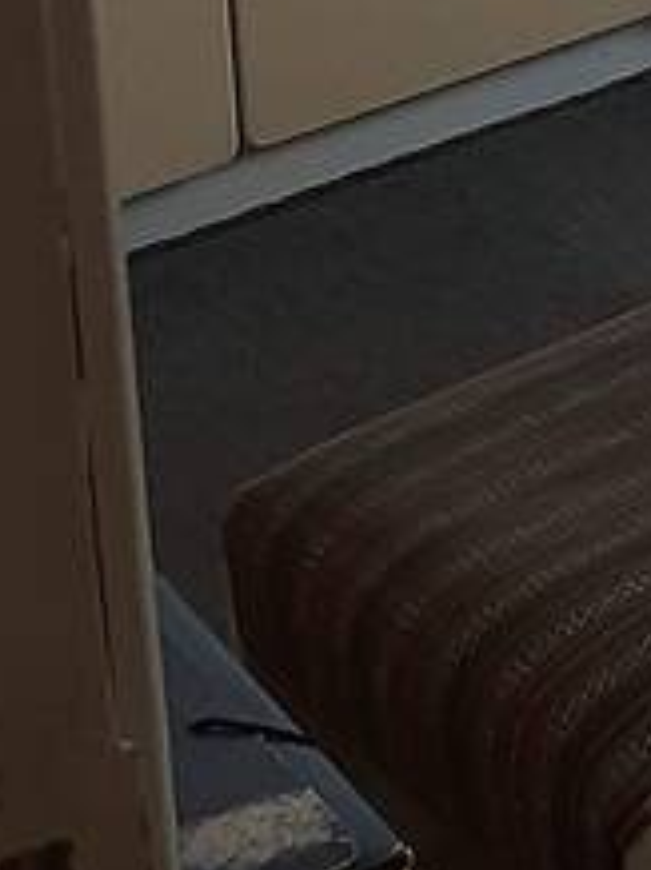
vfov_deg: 12.7
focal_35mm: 134
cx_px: 1462
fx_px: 3367
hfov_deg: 9.9
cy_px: -914
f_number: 1.7
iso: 200
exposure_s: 1/24
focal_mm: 3.93
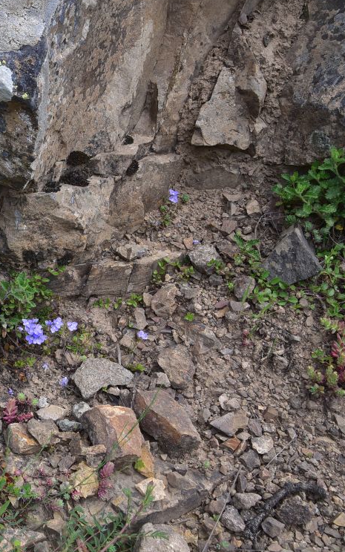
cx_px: -108
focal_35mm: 89
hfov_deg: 14.1
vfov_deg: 23.3
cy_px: 252
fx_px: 1339
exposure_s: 1/125
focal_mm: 50
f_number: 11
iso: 320
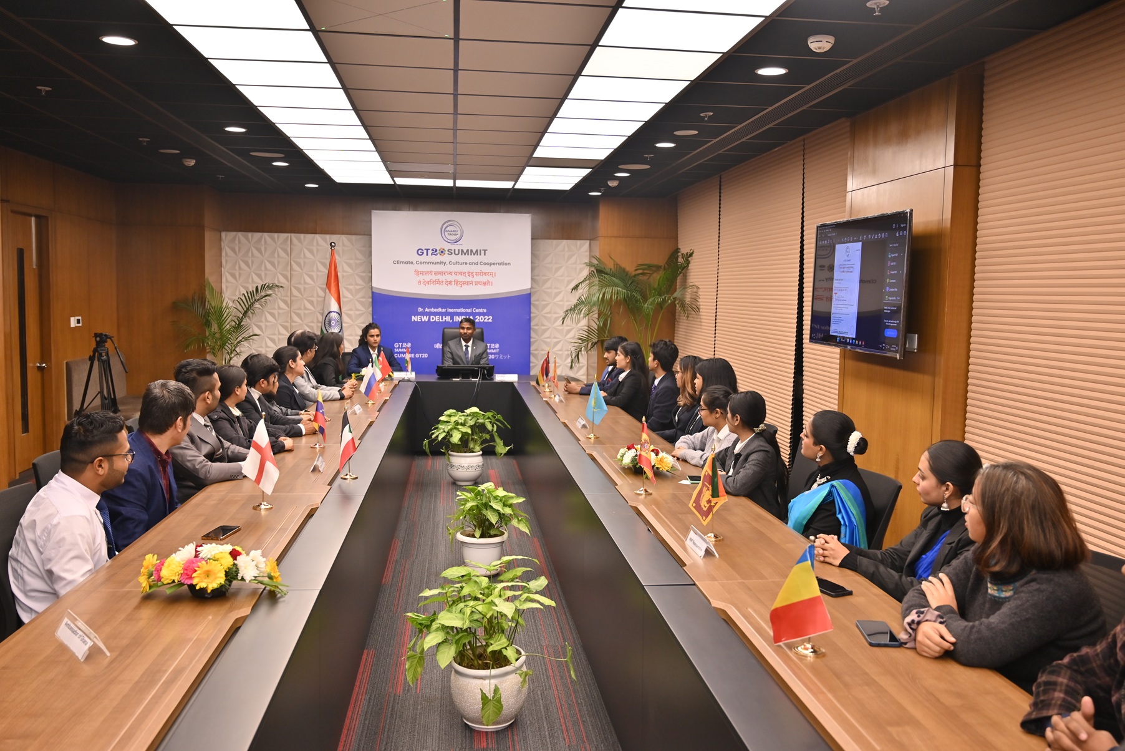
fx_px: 985
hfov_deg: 59.5
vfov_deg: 41.7
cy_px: 376
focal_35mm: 32
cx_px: 562
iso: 400
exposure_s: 1/125
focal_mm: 31.5
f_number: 4.5
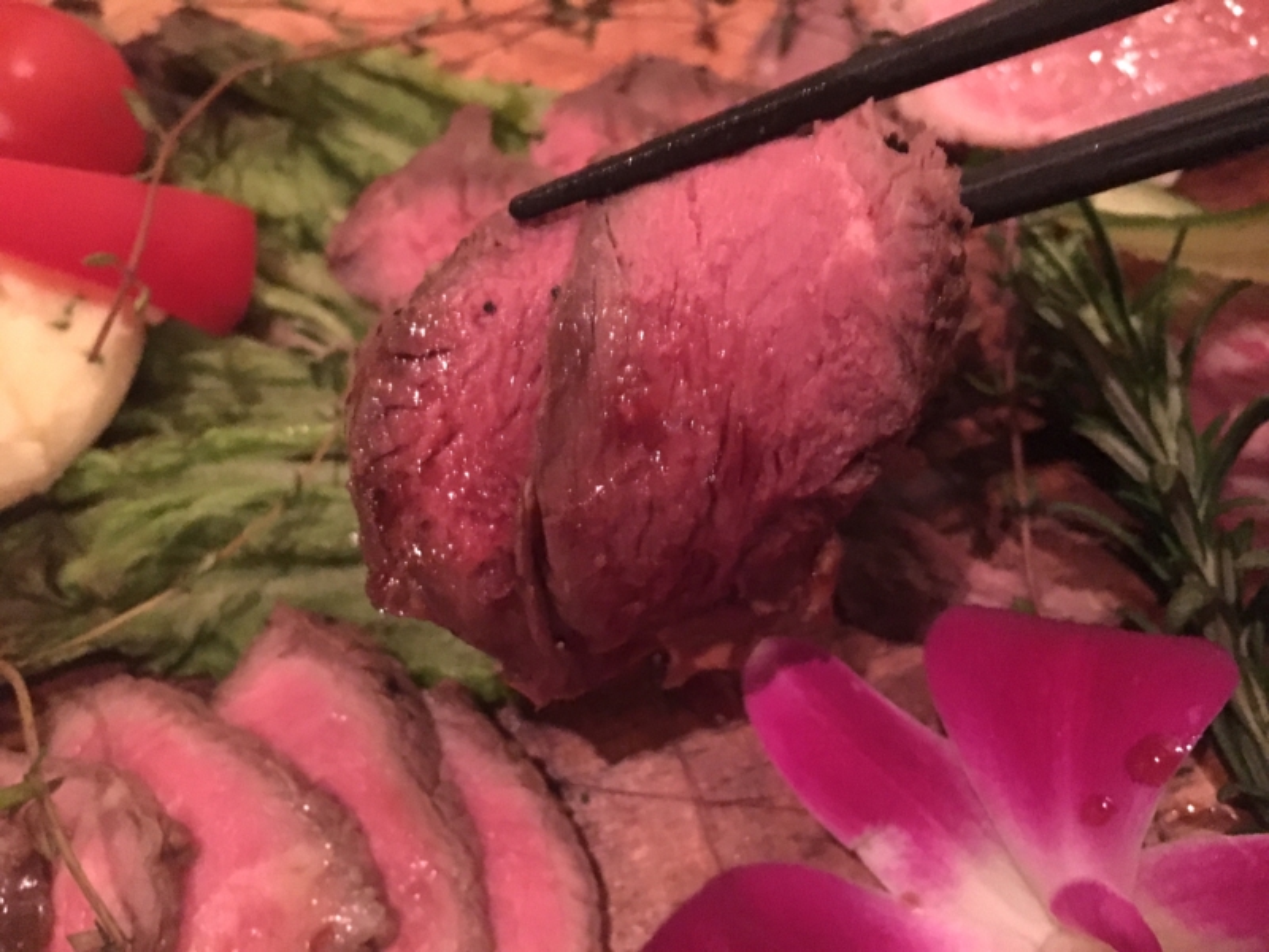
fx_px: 1063
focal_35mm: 29
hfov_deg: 61.7
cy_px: 476
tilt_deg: -61.9
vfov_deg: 48.2
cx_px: 634
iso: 800
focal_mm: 4.15
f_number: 2.2
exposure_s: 1/15
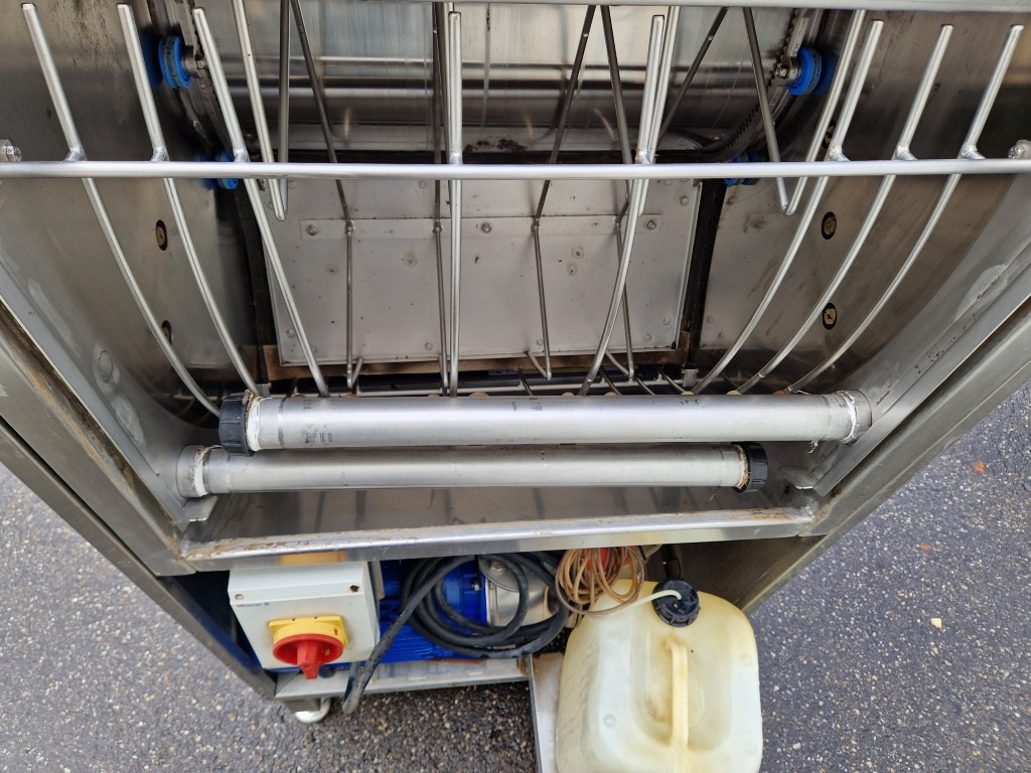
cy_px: 386
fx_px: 685
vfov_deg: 58.9
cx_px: 516
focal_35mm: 23
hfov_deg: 73.9
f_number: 1.8
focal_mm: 5.4
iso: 50
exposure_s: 1/183
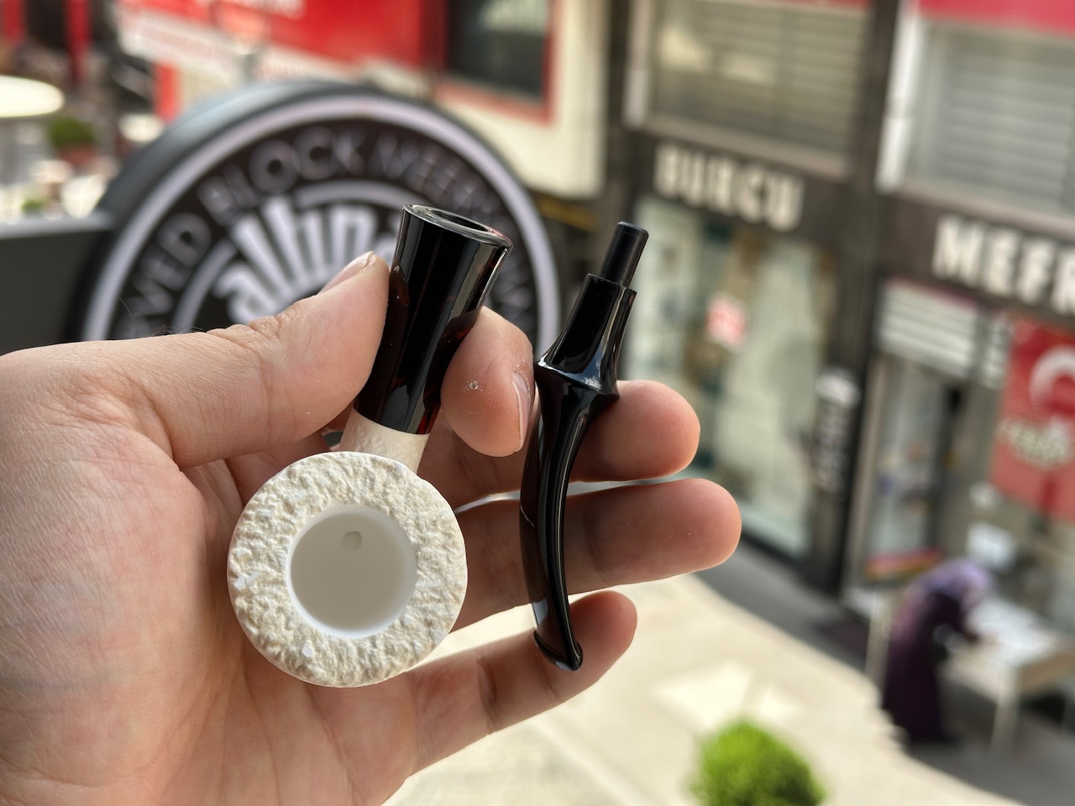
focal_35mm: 48
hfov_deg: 39.7
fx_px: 1491
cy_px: 403
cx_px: 538
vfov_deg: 30.3
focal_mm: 6.86
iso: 64
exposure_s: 1/663
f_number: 1.78
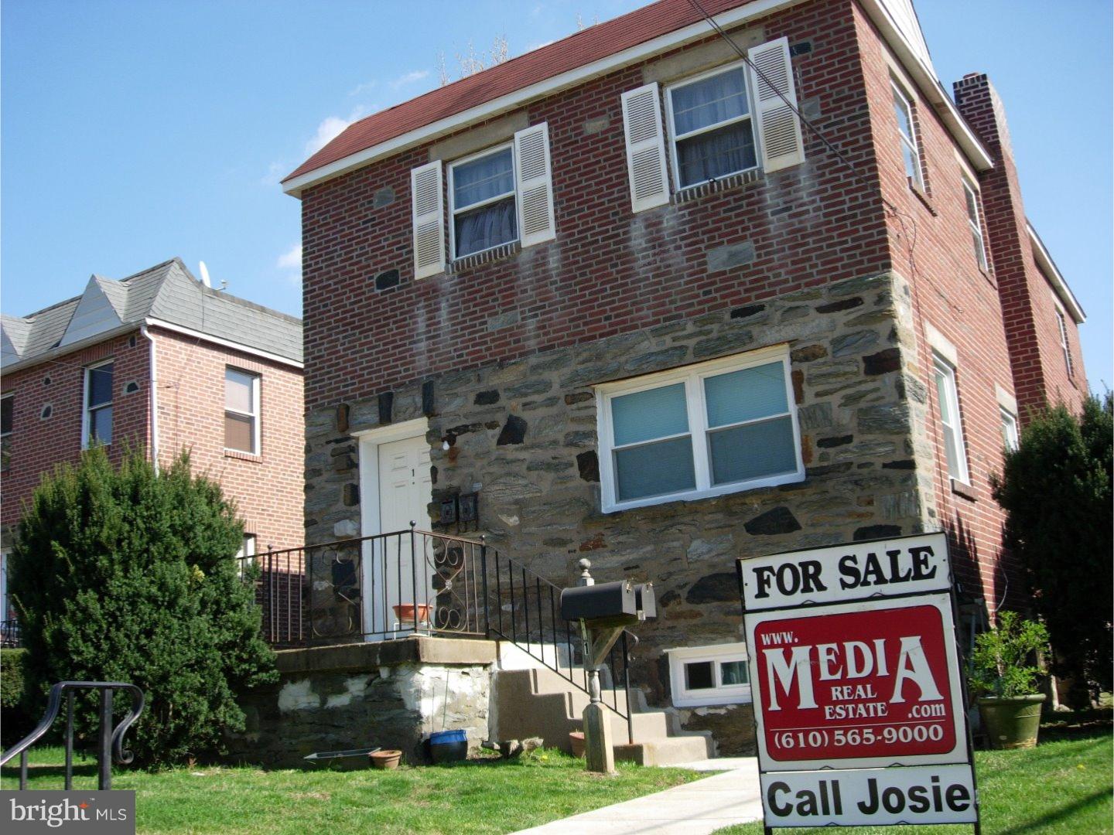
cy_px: 418
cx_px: 557
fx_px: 1223
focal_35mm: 38
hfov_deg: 49.0
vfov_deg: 37.7
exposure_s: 1/790
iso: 64
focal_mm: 7.8
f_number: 2.8
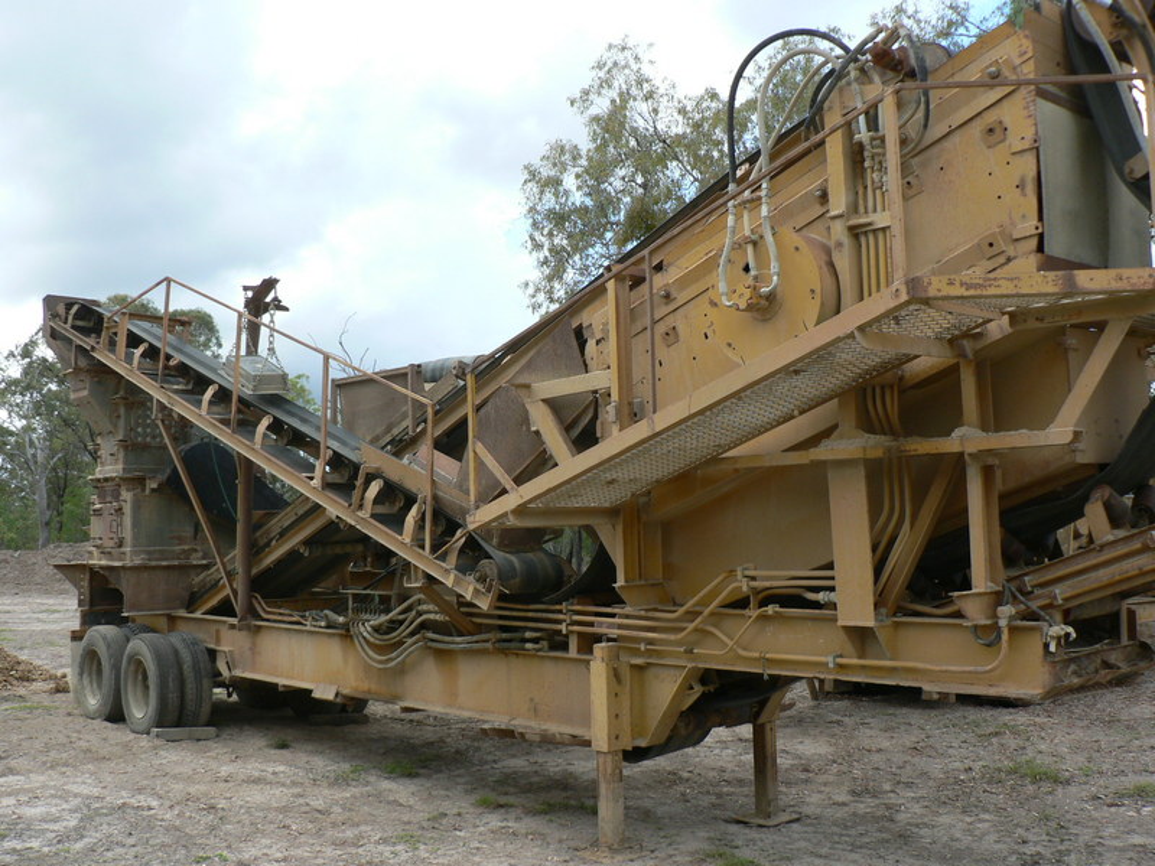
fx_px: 1201
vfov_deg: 39.7
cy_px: 433
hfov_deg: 51.4
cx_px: 578
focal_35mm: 36
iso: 80
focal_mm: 6
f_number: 4
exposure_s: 1/200
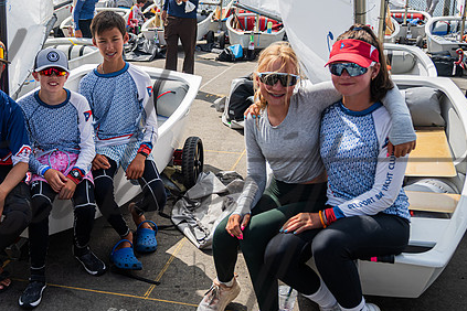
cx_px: 160
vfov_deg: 28.6
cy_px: 148
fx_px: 610
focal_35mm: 47
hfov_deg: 41.4
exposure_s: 1/1000
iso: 250
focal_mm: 28
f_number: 4.5
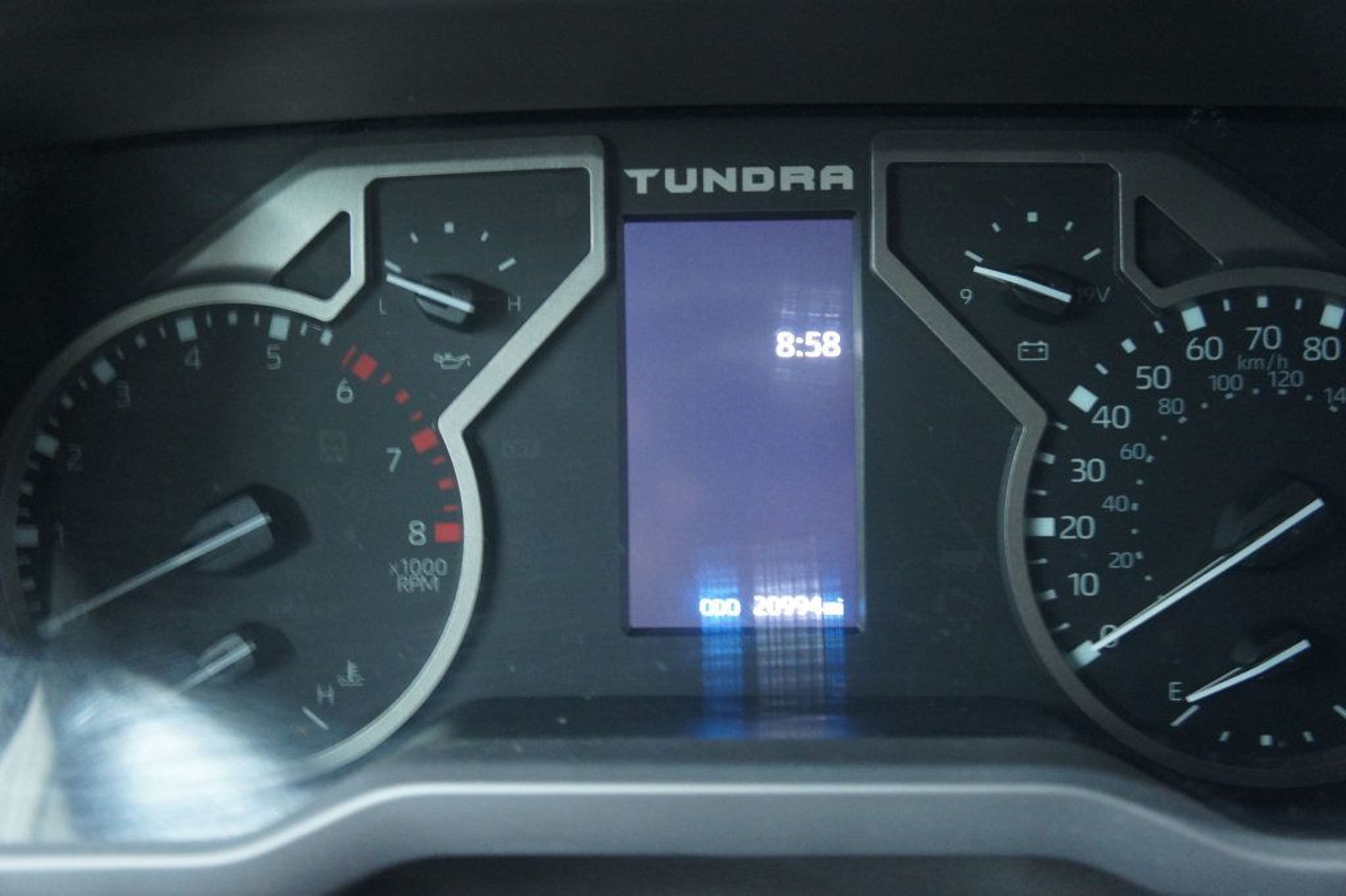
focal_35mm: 38
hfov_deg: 51.3
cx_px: 673
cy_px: 448
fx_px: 1402
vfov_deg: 35.5
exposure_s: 1/3
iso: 1600
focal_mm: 25
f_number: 4
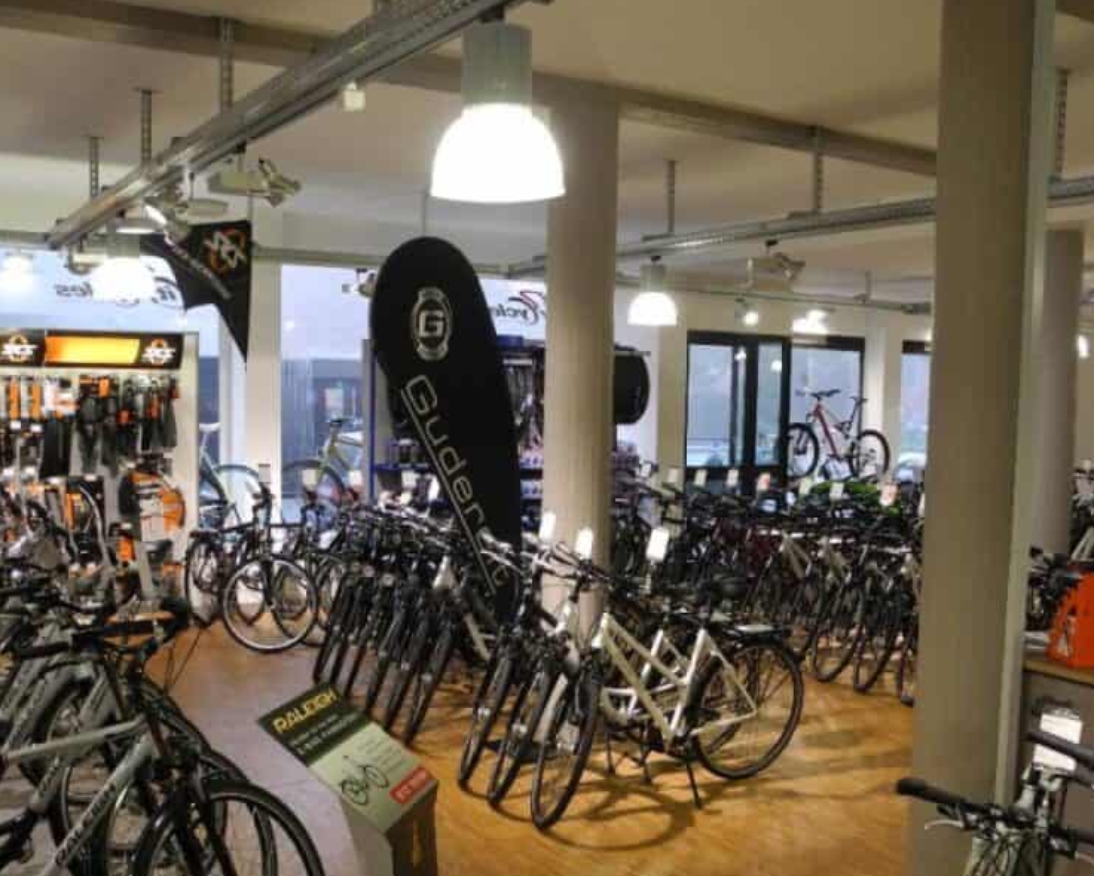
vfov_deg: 39.0
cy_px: 518
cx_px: 592
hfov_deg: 47.9
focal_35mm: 38
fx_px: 1231
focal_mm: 6
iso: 160
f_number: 2.8
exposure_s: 1/30
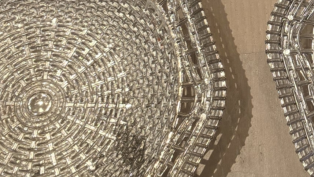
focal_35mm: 117
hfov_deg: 16.3
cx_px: 505
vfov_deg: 9.9
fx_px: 974
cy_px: -120
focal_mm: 6.3
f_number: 1.7
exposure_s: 1/100
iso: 320
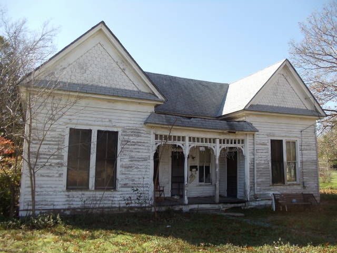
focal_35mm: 44
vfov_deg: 32.9
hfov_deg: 42.9
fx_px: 428
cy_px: 126
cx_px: 168
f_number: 3.5
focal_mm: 6
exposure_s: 1/250
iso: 80
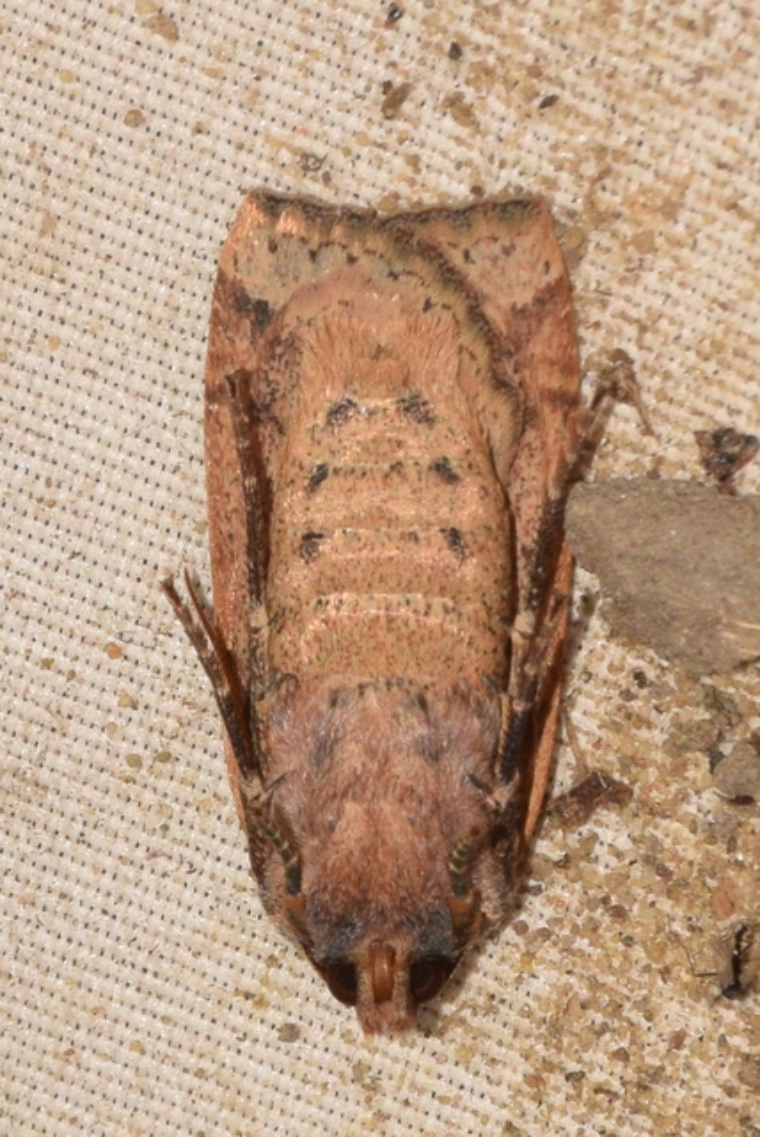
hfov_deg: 6.6
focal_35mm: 210
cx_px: 380
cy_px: 568
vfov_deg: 9.8
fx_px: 6635
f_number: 14
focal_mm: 140
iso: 500
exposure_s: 1/160
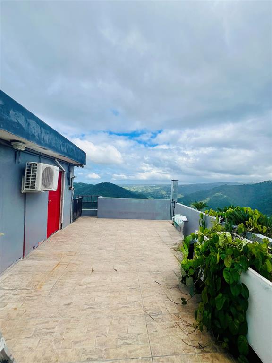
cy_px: 182
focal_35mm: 13
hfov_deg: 89.9
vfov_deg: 106.2
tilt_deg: +1.4
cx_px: 136
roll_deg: -2.4
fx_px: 136
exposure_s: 1/2370
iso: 32
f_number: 1.8
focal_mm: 1.57
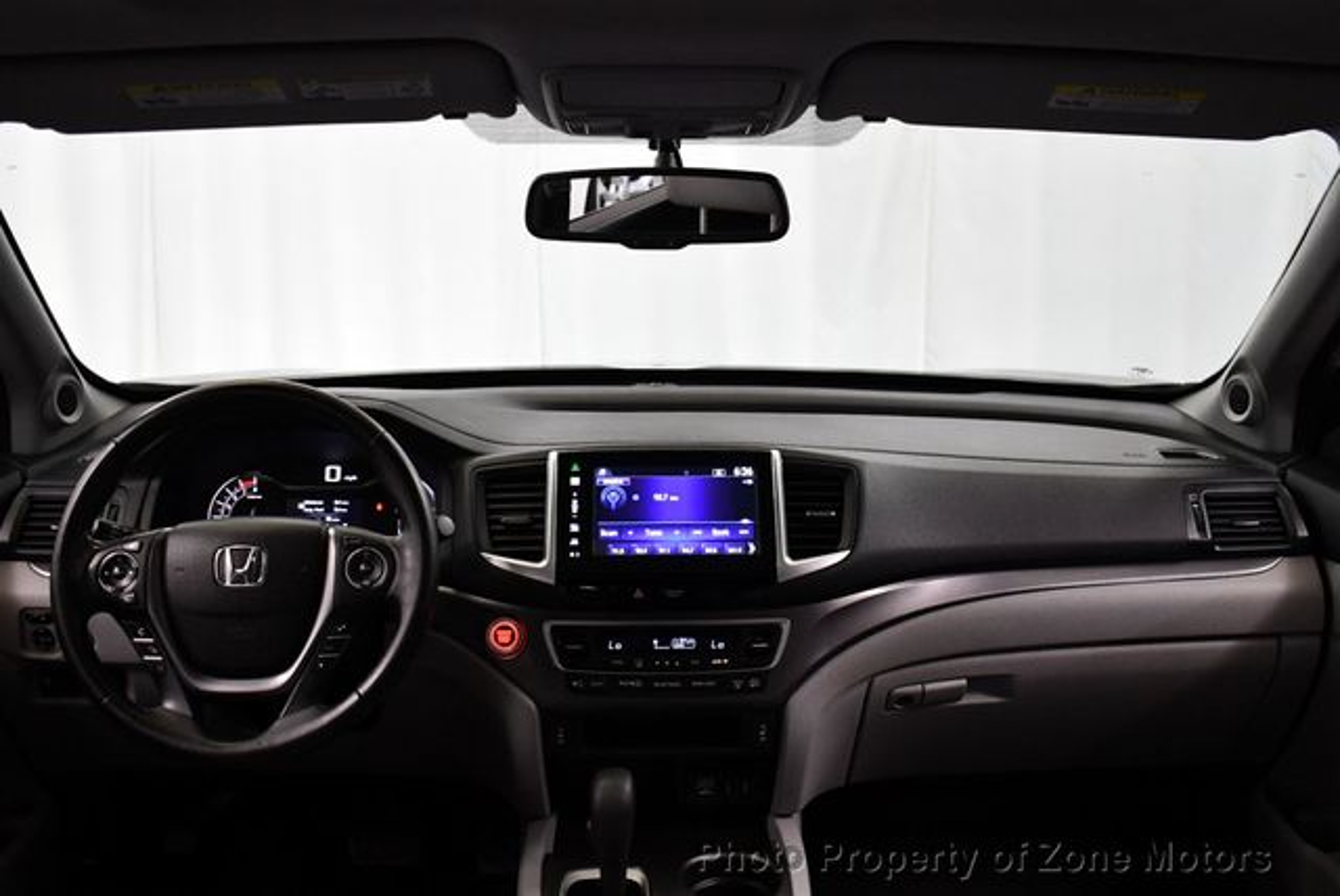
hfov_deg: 53.1
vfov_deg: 36.9
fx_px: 1341
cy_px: 448
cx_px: 670
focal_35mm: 36
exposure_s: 1/125
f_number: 3.5
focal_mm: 18
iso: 1800
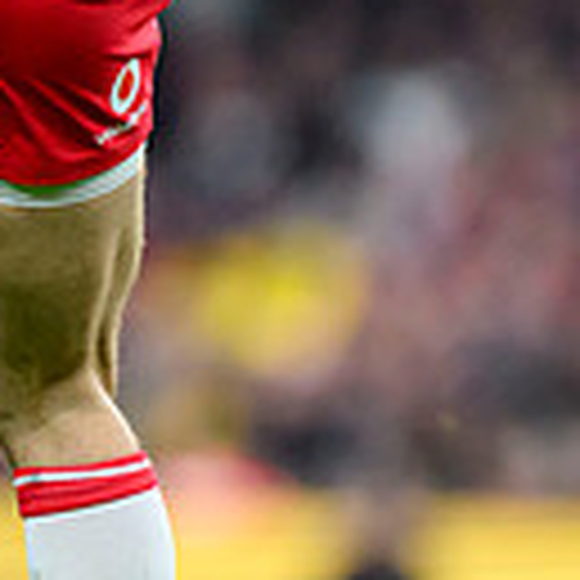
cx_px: -204
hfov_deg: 0.9
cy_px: 103
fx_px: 35581
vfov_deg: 0.9
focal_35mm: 1877
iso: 4000
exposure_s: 1/2000
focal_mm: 400
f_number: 3.2
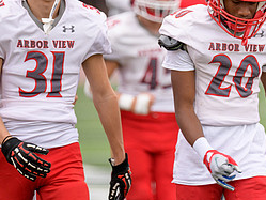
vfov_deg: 2.2
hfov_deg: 3.0
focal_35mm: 671
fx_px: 5159
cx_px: 224
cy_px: 70
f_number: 2.8
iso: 280
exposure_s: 1/500
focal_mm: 300
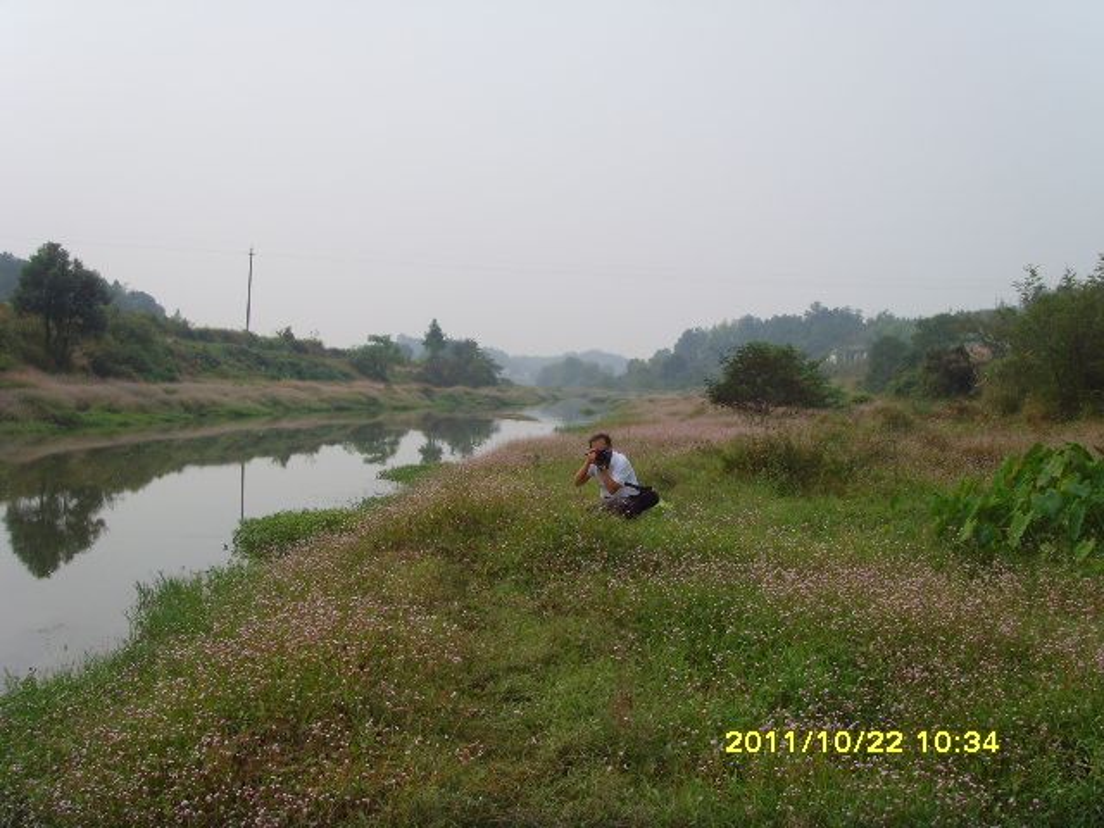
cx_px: 552
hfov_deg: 47.9
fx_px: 1244
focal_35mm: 39
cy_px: 414
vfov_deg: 36.8
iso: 80
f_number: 6.3
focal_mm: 6.6
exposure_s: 1/350
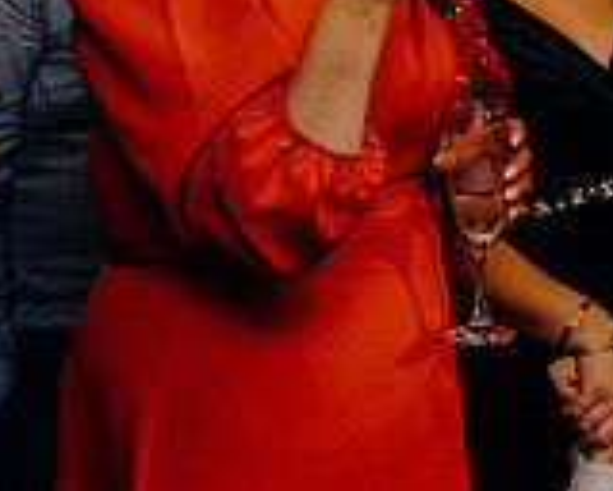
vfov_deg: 9.8
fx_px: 2848
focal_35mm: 157
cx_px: 280
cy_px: 148
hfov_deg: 12.3
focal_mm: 46
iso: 2500
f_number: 3.5
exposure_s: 1/160
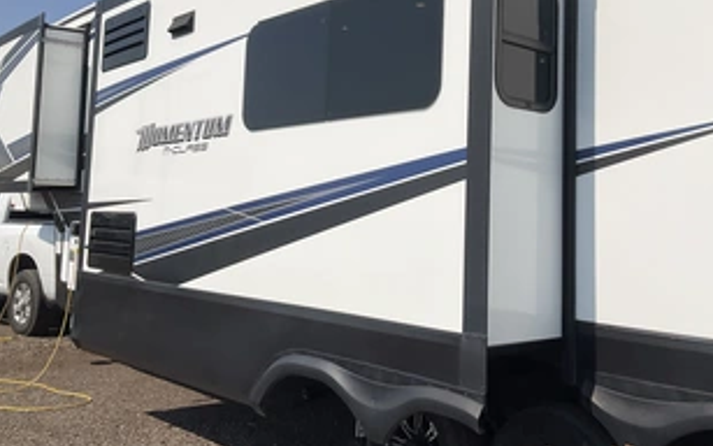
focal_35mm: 40
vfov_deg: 31.8
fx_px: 777
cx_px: 425
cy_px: 160
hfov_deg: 49.0
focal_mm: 3
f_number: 1.8
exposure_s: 1/5263
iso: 25
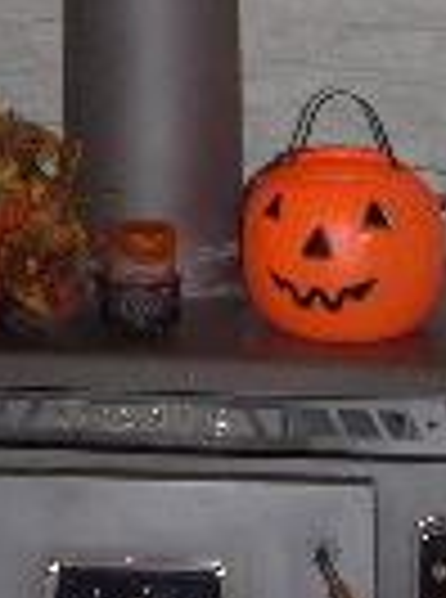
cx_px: -268
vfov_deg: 14.5
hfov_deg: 10.9
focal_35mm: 129
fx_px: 2227
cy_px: -234
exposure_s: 1/60
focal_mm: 8
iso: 100
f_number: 2.8
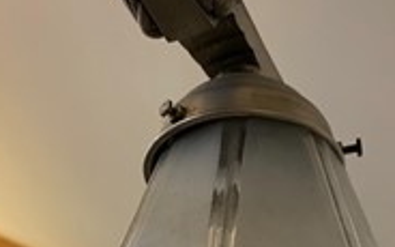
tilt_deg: +20.5
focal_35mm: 60
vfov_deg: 19.4
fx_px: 646
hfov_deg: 34.0
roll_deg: -0.6
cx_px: 223
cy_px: 350
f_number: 1.8
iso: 125
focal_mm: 4.25
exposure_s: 1/50
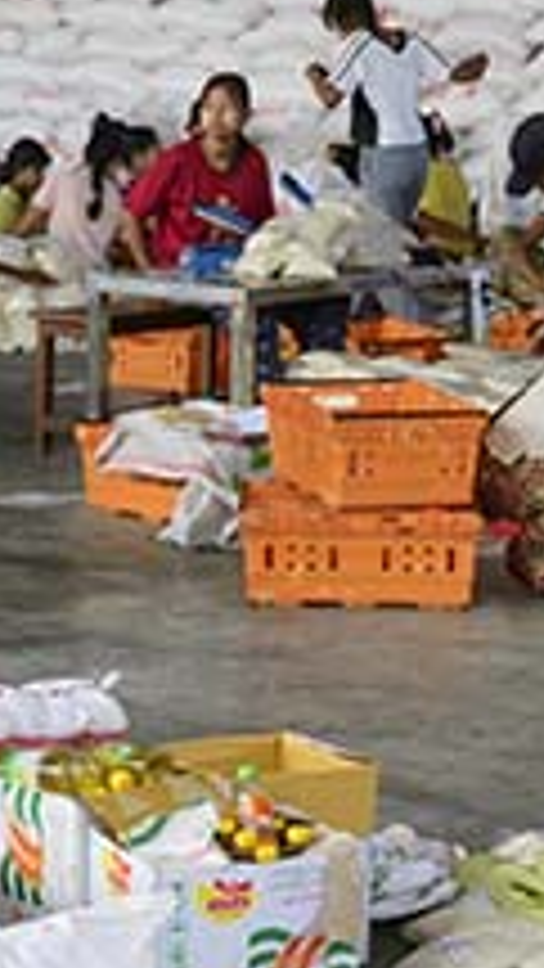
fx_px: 2871
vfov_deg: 19.1
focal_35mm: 112
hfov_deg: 10.8
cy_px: 360
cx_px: 418
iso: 450
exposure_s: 1/250
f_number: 5
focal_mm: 24
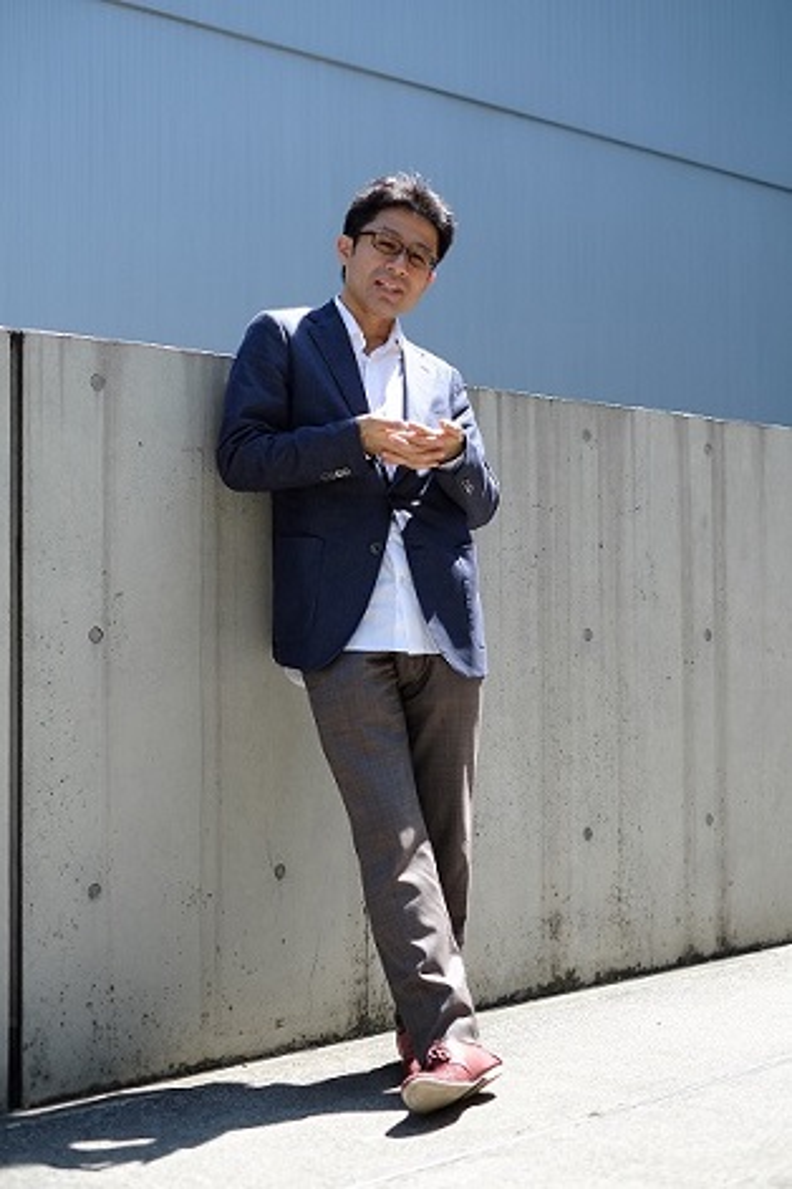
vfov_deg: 37.5
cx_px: 396
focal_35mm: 53
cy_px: 594
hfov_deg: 25.5
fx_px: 1749
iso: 800
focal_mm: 35
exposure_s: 1/2200
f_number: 2
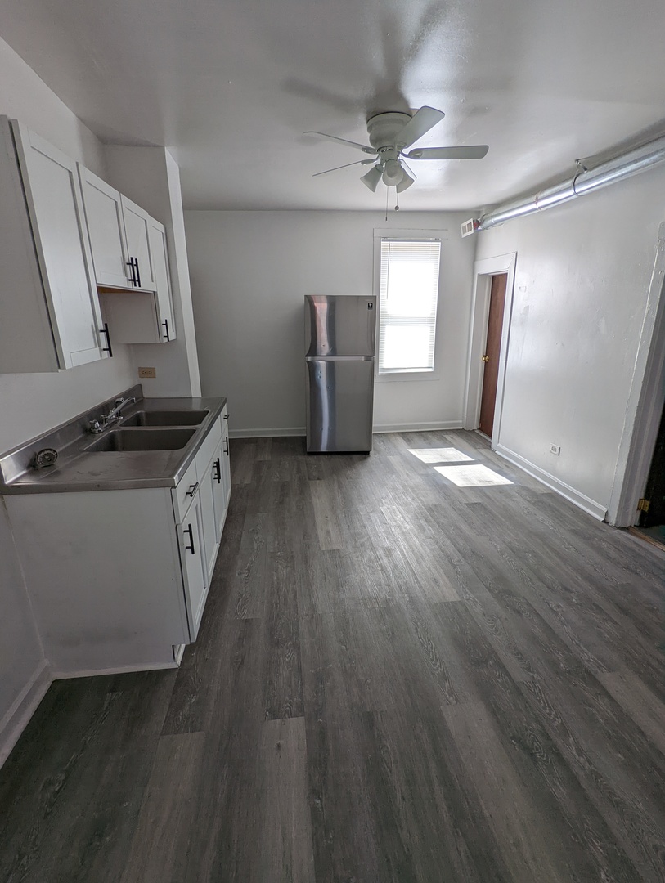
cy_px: 442
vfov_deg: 94.4
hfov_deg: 78.2
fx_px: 409
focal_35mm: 16
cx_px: 332
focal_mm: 2.35
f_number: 2.2
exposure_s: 1/86.4
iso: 73
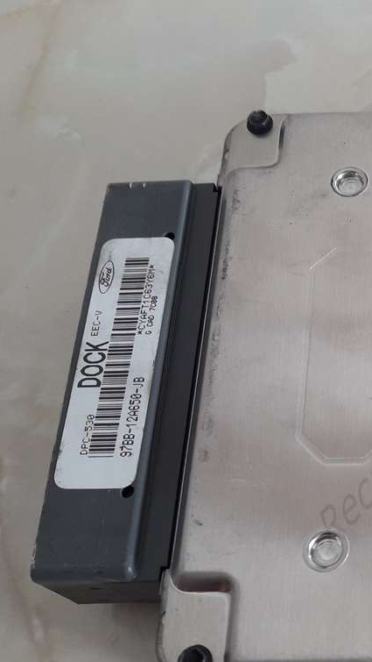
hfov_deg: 21.9
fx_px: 876
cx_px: 466
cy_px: 394
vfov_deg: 41.2
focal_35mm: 50
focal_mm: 3.7
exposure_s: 1/33
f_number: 1.9
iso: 40
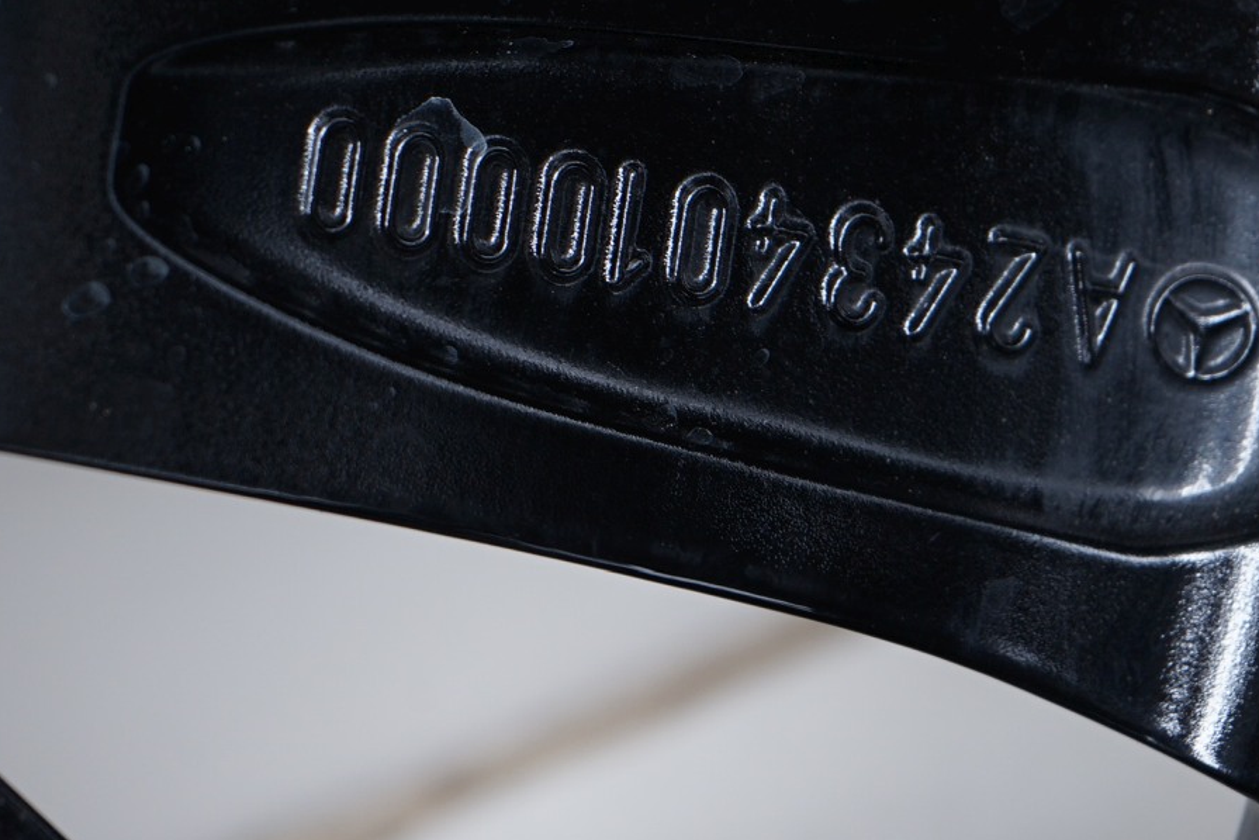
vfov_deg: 9.1
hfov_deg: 13.7
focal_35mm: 150
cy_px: 122
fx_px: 5246
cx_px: 694
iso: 250
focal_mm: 70
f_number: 7.1
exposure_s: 1/125
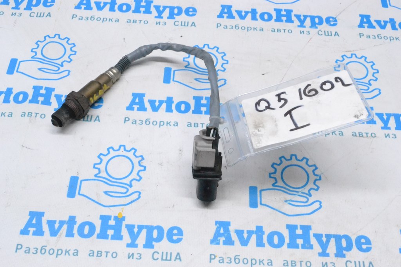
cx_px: 200
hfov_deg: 41.1
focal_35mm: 48
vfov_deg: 28.1
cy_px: 134
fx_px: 535
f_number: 13
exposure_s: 1/100
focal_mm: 32
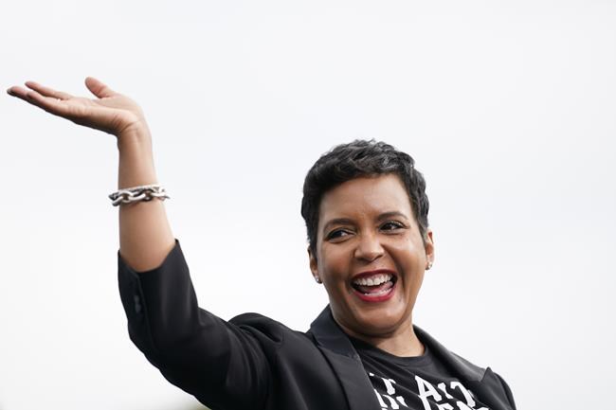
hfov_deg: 11.2
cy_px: 205
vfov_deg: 7.5
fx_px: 3147
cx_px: 308
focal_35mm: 184
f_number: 2.8
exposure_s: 1/640
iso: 200
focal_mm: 184
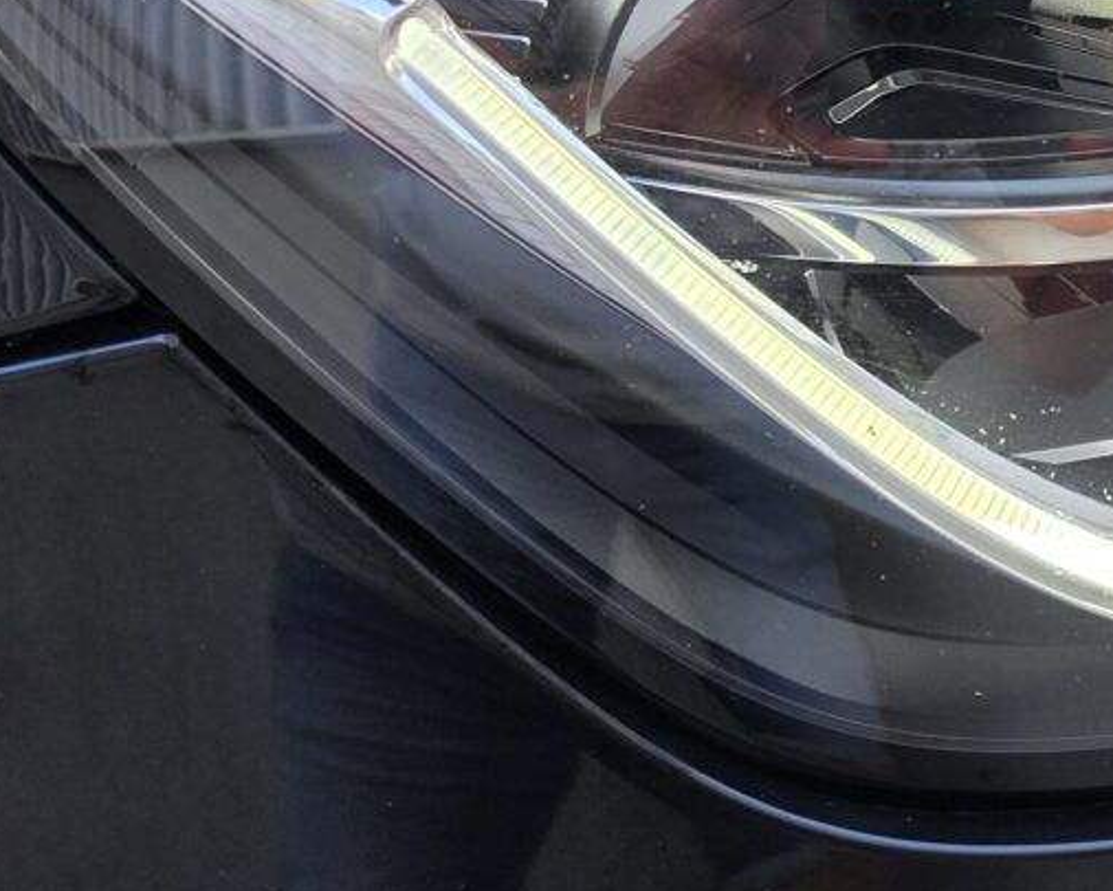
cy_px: 75
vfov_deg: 21.1
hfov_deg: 24.1
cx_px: 1359
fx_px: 2339
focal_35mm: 71
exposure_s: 1/72.5
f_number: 1.4
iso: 10
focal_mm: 6.5
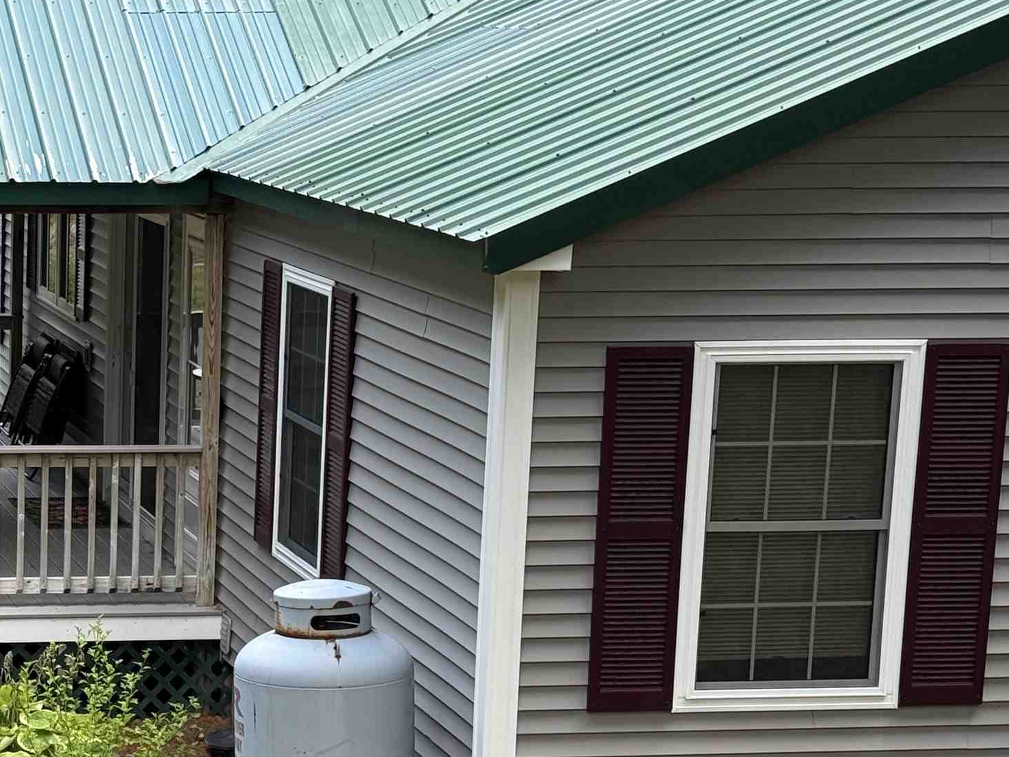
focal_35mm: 101
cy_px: 590
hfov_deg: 18.9
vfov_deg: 14.6
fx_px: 2944
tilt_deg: -11.5
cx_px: -12
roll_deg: -0.5
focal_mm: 6.76
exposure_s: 1/625
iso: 80
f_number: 1.78
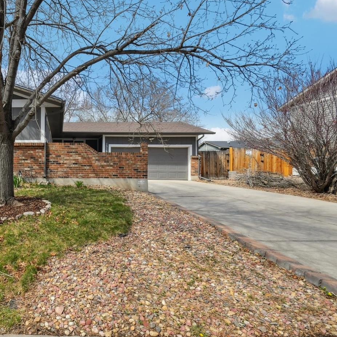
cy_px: 164
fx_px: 242
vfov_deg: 69.6
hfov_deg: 61.8
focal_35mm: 22
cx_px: 52
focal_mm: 10
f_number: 11
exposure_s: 1/400
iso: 400
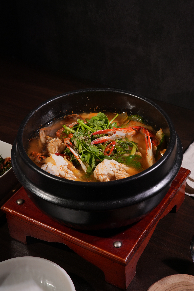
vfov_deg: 28.8
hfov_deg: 19.5
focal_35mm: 70
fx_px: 566
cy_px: 146
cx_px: 97
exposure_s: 1/160
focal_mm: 70
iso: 400
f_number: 13
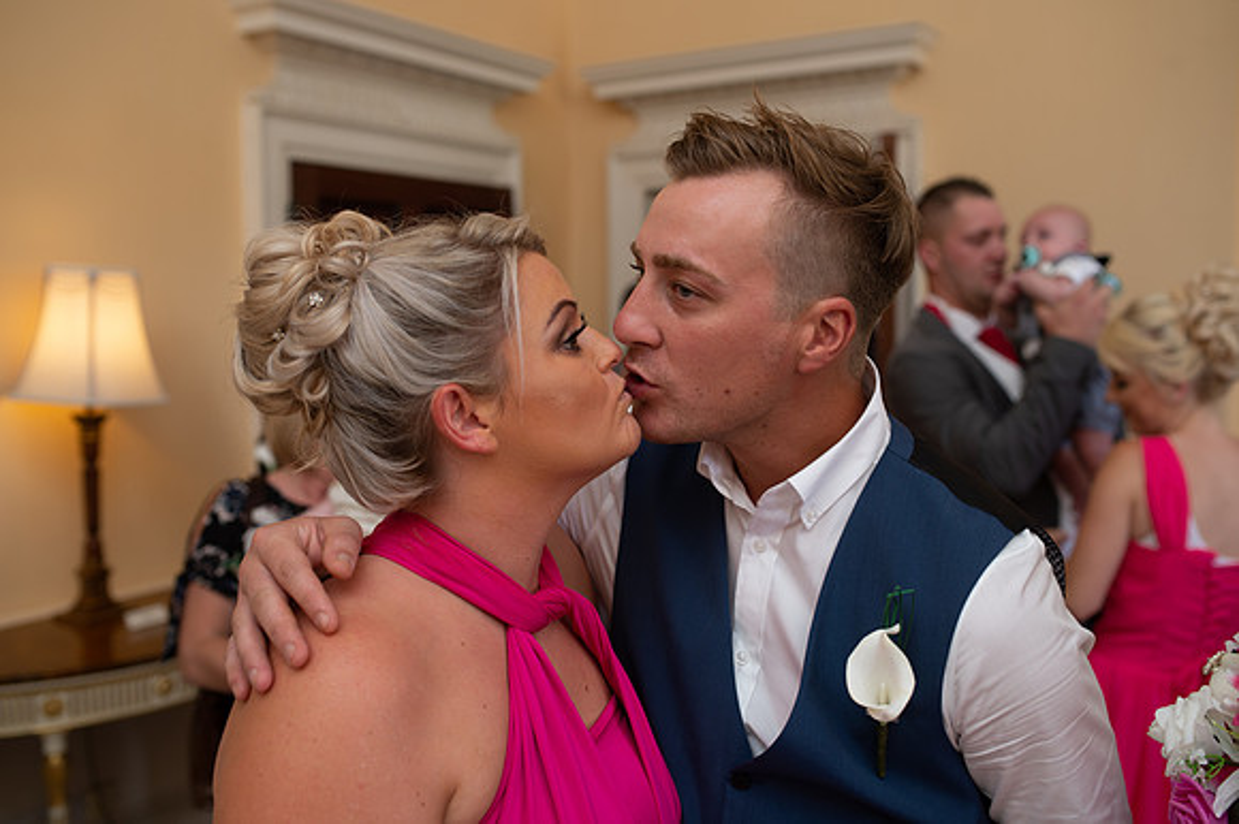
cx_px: 620
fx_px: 1204
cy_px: 412
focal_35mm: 35
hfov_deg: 54.5
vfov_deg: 37.8
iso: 200
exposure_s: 1/125
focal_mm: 35
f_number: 3.2
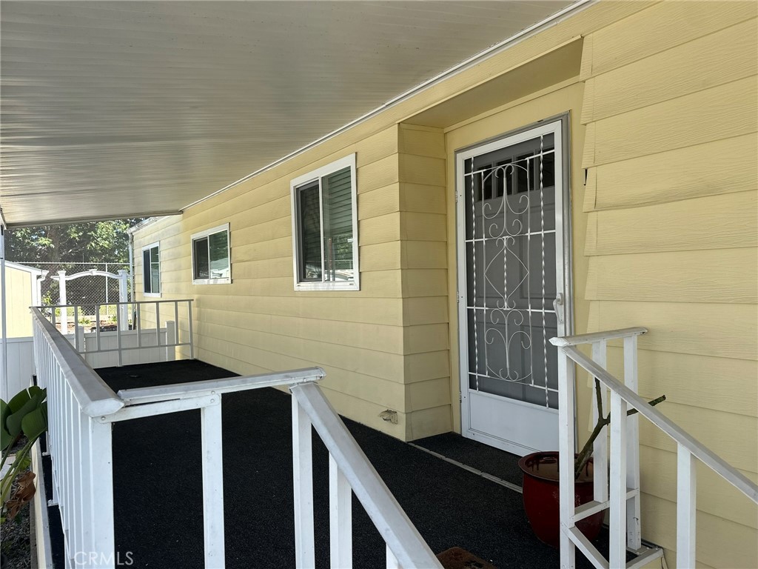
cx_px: 379
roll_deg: +0.6
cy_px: 284
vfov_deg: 56.8
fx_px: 526
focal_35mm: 24
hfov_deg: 71.6
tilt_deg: -0.9
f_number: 1.78
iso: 80
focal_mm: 6.86
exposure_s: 1/1721
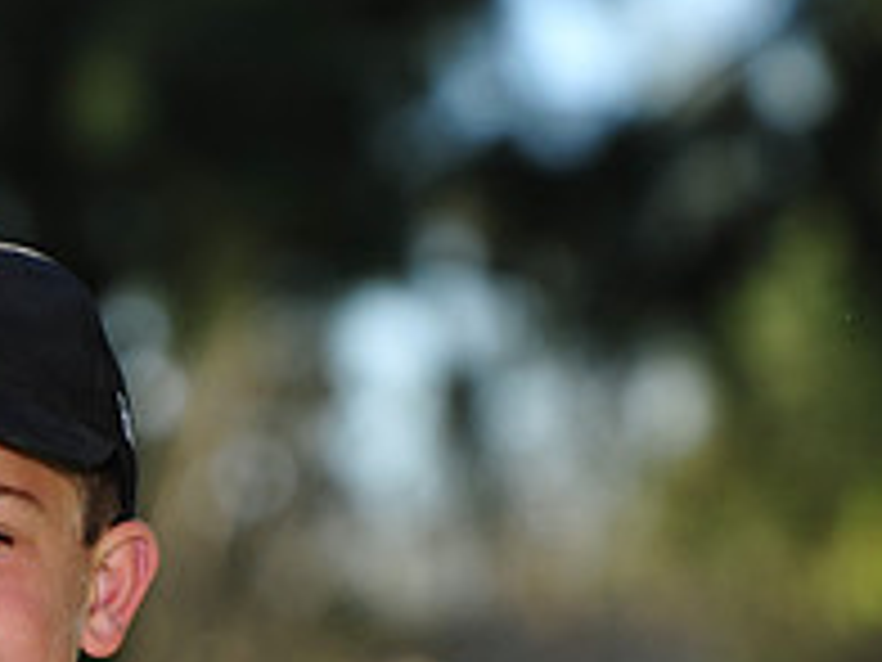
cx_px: -94
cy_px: 752
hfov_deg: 5.3
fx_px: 9427
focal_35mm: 370
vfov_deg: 4.0
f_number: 4.5
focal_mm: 130
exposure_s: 1/640
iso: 200
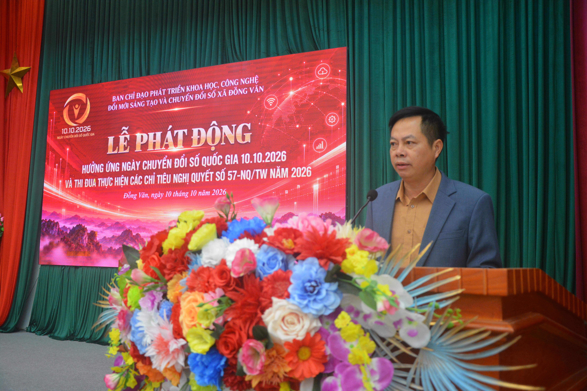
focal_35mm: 33
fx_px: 538
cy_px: 196
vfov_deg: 40.0
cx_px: 294
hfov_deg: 57.2
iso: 1600
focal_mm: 22
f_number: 3.8
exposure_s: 1/80
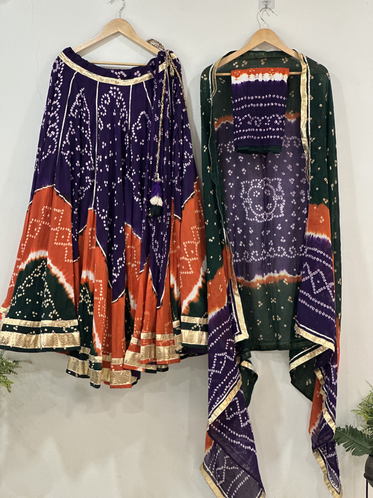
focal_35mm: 77
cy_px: 249
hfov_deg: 19.1
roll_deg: -1.8
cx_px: 186
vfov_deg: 25.3
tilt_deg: -4.6
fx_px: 1106
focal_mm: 9
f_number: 2.8
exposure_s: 1/33
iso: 320
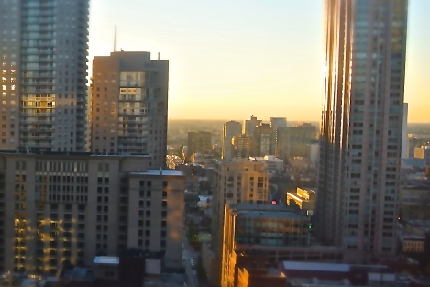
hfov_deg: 30.8
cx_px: -28
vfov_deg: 23.0
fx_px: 705
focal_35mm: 59
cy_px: 156
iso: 100
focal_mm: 10
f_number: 3.5
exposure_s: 1/160
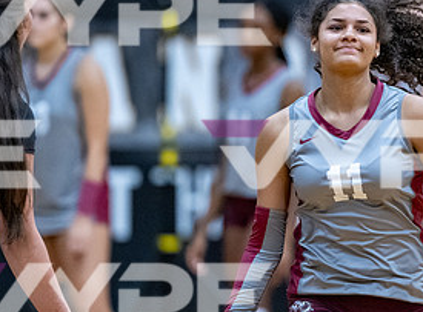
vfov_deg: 2.7
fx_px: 6537
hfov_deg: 3.7
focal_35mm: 538
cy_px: 141
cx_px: 418
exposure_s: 1/1600
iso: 3200
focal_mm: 200
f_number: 2
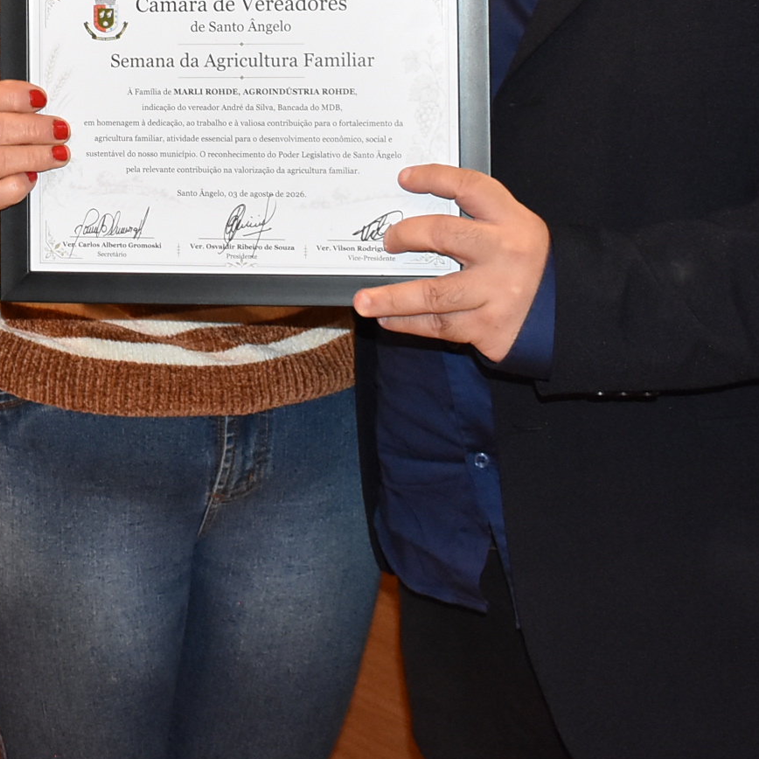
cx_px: 64
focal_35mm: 88
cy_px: -68
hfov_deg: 19.3
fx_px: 2183
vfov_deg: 19.0
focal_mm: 20
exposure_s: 1/60
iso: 2000
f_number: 3.5
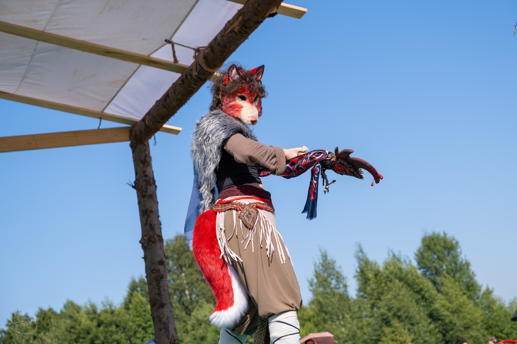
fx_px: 1123
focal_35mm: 78
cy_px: 172
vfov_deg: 17.5
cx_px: 265
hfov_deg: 25.9
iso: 160
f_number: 4
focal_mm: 50
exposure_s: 1/1000
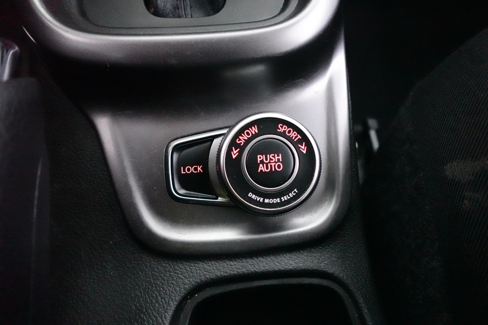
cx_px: 244
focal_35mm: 20
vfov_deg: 61.9
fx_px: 271
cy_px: 162
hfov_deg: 84.0
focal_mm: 7.6
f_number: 2
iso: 6400
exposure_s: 1/60
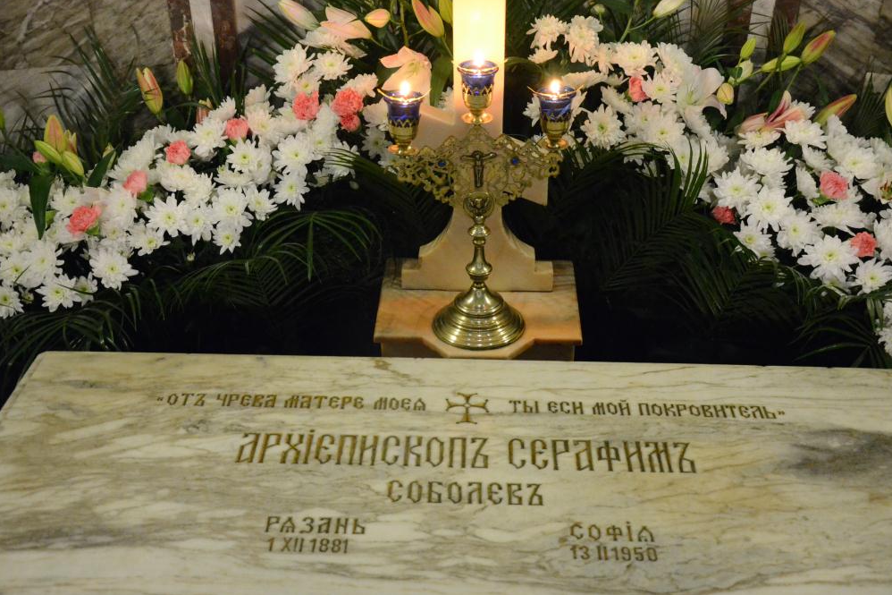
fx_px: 1065
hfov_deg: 45.4
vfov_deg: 31.2
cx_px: 442
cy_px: 294
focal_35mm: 43
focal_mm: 28
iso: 6400
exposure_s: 1/15
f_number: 4
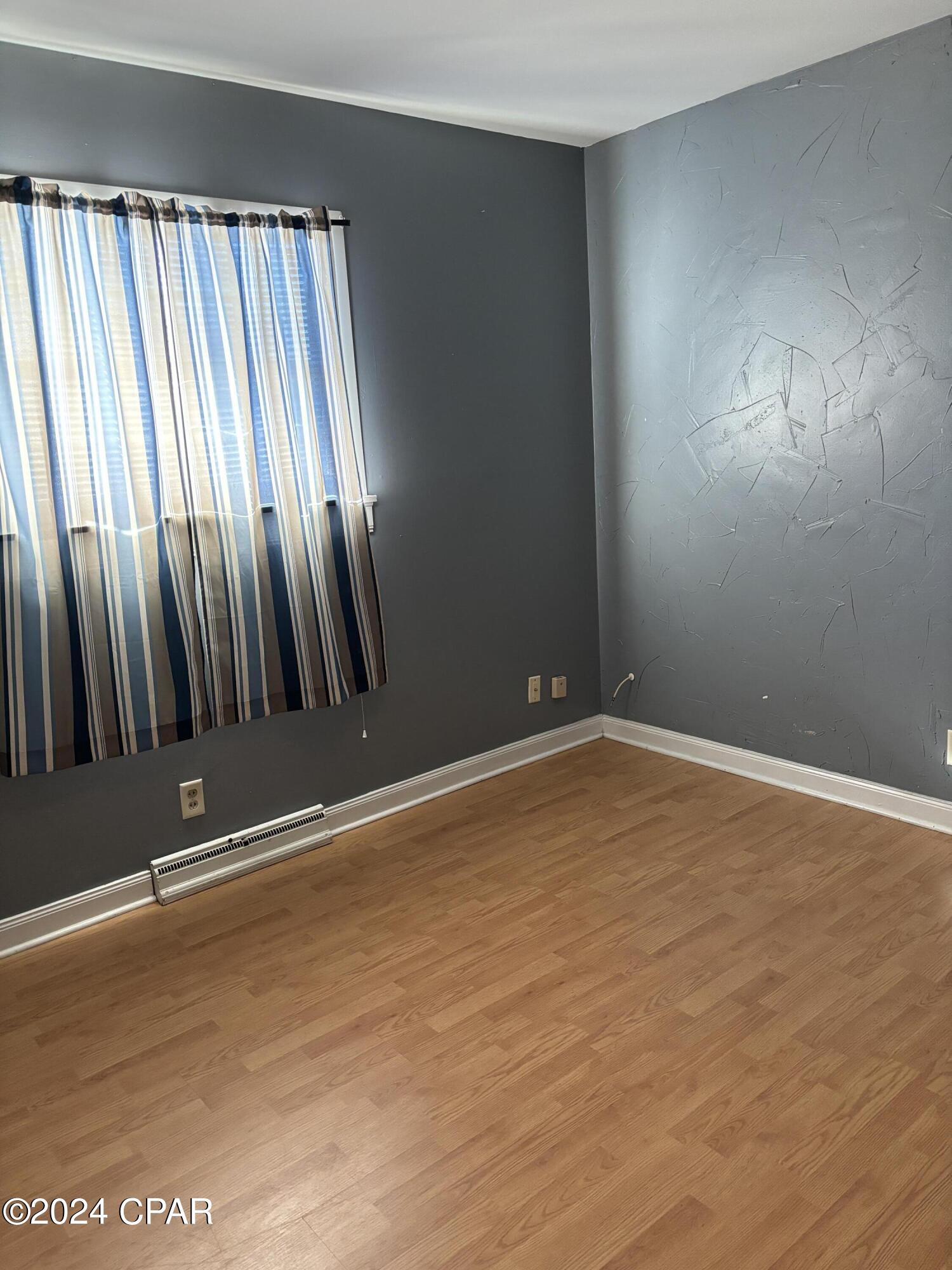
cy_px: 635
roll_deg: +2.2
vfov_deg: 67.3
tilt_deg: -9.6
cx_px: 476
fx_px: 953
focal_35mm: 26
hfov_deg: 53.1
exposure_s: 1/60
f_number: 1.6
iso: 320
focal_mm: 5.96
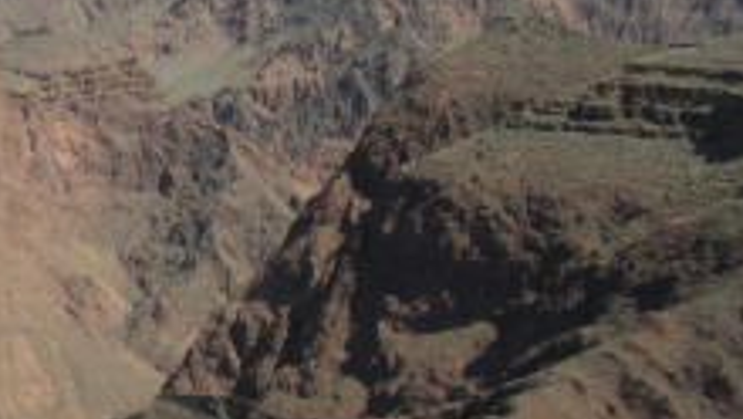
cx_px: -304
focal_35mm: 114
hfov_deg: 17.3
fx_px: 2247
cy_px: 125
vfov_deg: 10.6
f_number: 3.5
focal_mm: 6.3
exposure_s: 1/874
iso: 88
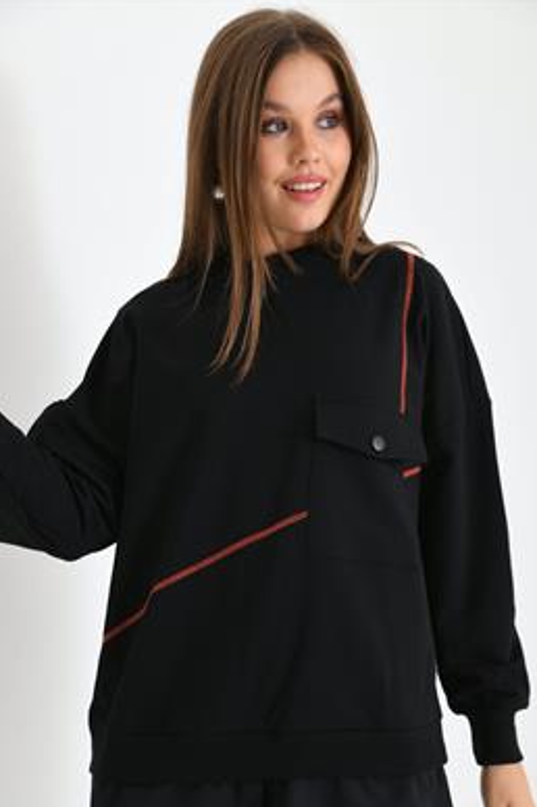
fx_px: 1457
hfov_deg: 20.9
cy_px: 462
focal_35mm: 65
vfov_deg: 30.9
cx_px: 273
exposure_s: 1/125
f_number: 5.6
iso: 100
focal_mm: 56
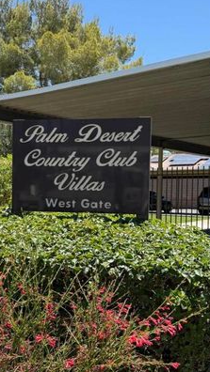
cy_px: 202
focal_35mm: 44
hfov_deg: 26.9
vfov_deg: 46.3
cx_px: 68
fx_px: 435
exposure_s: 1/2299
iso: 80
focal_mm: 6.76
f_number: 1.78
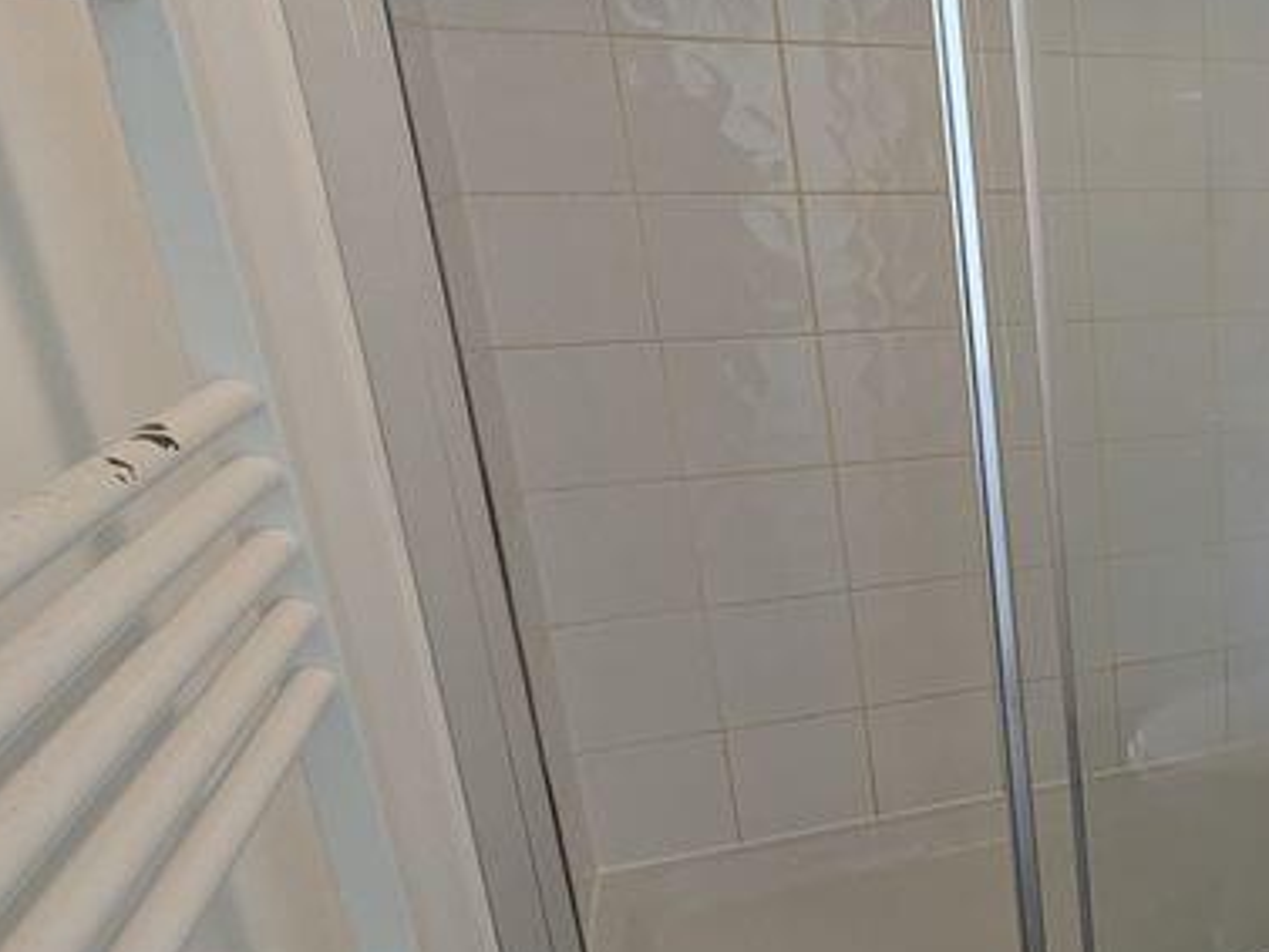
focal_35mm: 38
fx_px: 1393
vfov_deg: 37.6
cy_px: 570
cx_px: 1471
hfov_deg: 38.3
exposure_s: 1/100
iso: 106
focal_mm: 1.83
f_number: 2.2
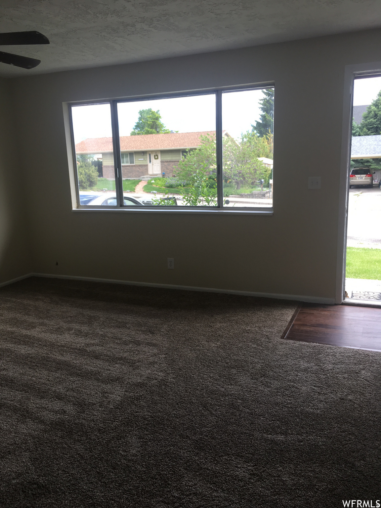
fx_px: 426
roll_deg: +1.7
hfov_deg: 48.2
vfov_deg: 61.7
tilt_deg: -11.0
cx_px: 190
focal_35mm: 29
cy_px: 254
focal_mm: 4.15
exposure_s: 1/172
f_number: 2.2
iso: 25
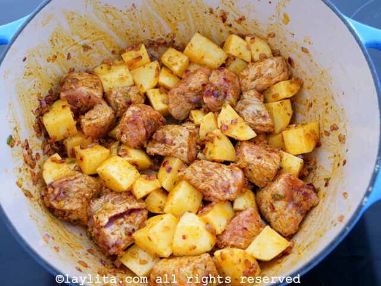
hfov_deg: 49.0
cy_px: 143
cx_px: 190
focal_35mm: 38
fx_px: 418
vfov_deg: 37.7
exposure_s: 1/60
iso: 500
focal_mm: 19
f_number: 3.2
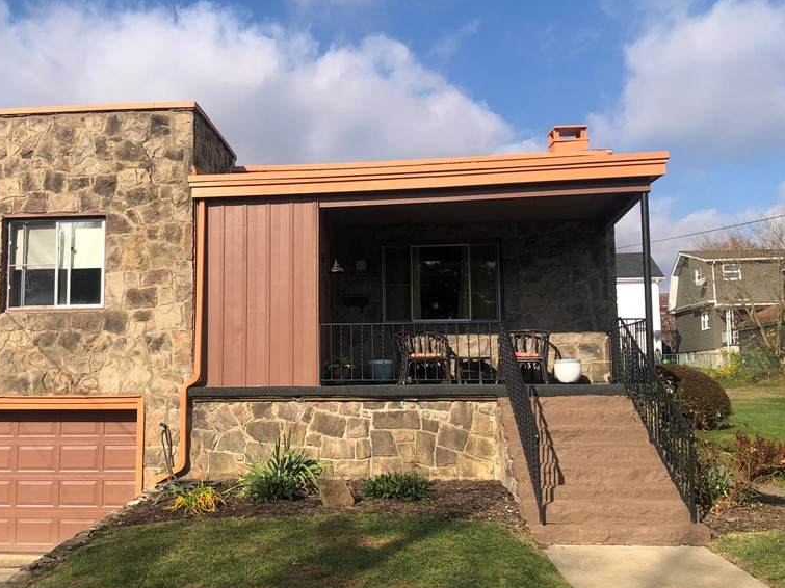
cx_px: 305
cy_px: 314
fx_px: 862
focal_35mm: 38
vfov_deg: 37.7
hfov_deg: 48.6
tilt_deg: +4.0
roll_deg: +0.8
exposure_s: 1/2114
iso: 20
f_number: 1.8
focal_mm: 3.99
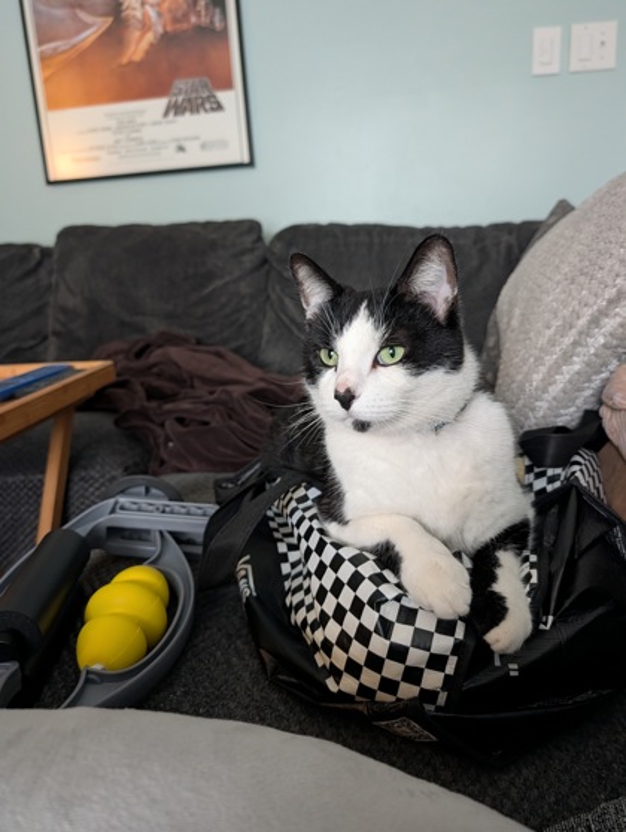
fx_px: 577
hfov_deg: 56.9
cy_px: 416
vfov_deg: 71.5
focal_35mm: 24
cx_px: 313
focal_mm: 6.9
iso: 939
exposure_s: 1/103
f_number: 1.68
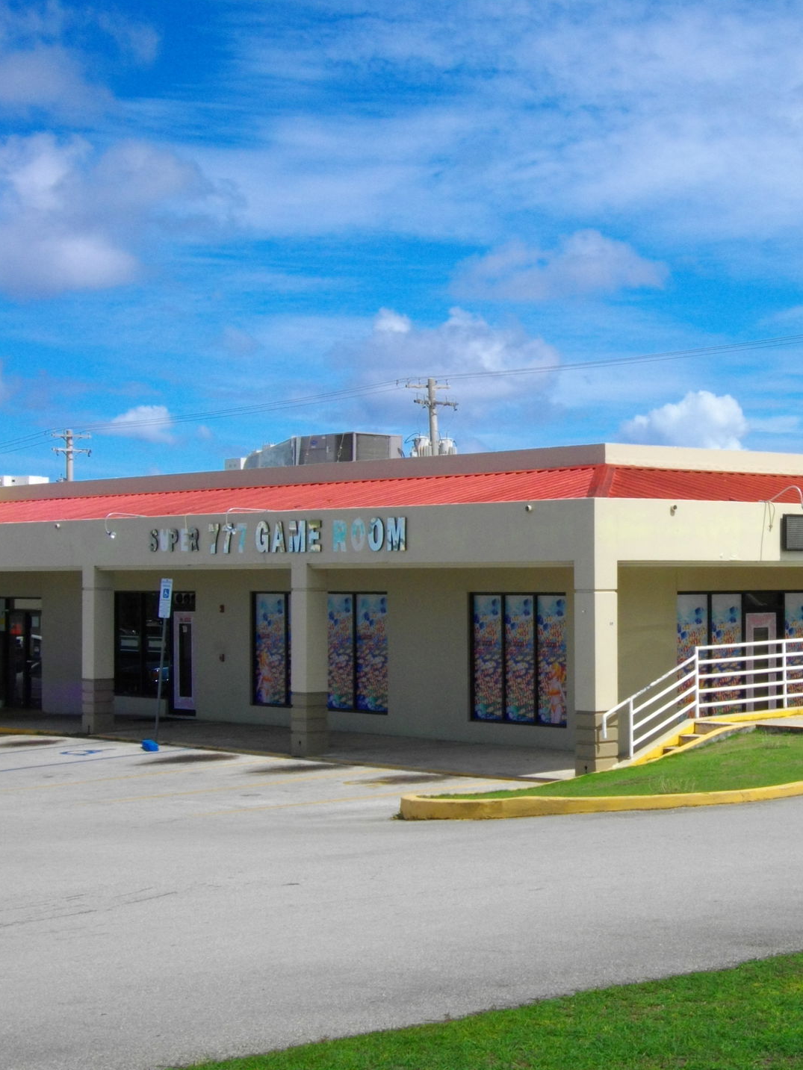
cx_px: 672
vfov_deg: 29.0
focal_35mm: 67
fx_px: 2072
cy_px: 535
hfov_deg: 21.6
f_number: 7
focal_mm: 8.8
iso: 100
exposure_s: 1/400
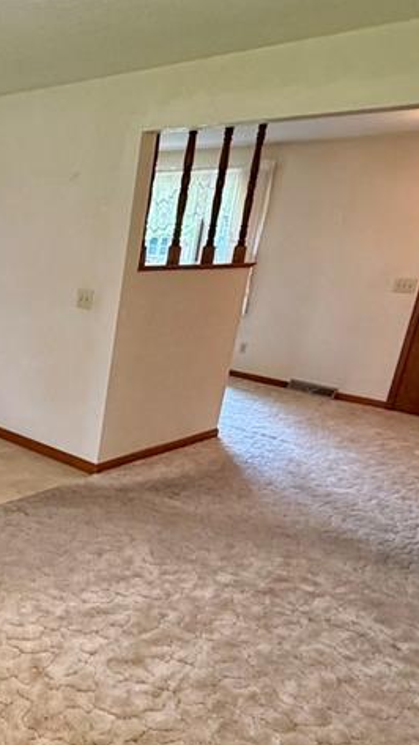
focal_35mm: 33
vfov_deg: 58.8
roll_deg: -1.4
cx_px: -69
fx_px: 652
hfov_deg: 30.8
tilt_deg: -21.5
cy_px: 465
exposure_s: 1/60
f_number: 2.2
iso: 320
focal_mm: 2.22
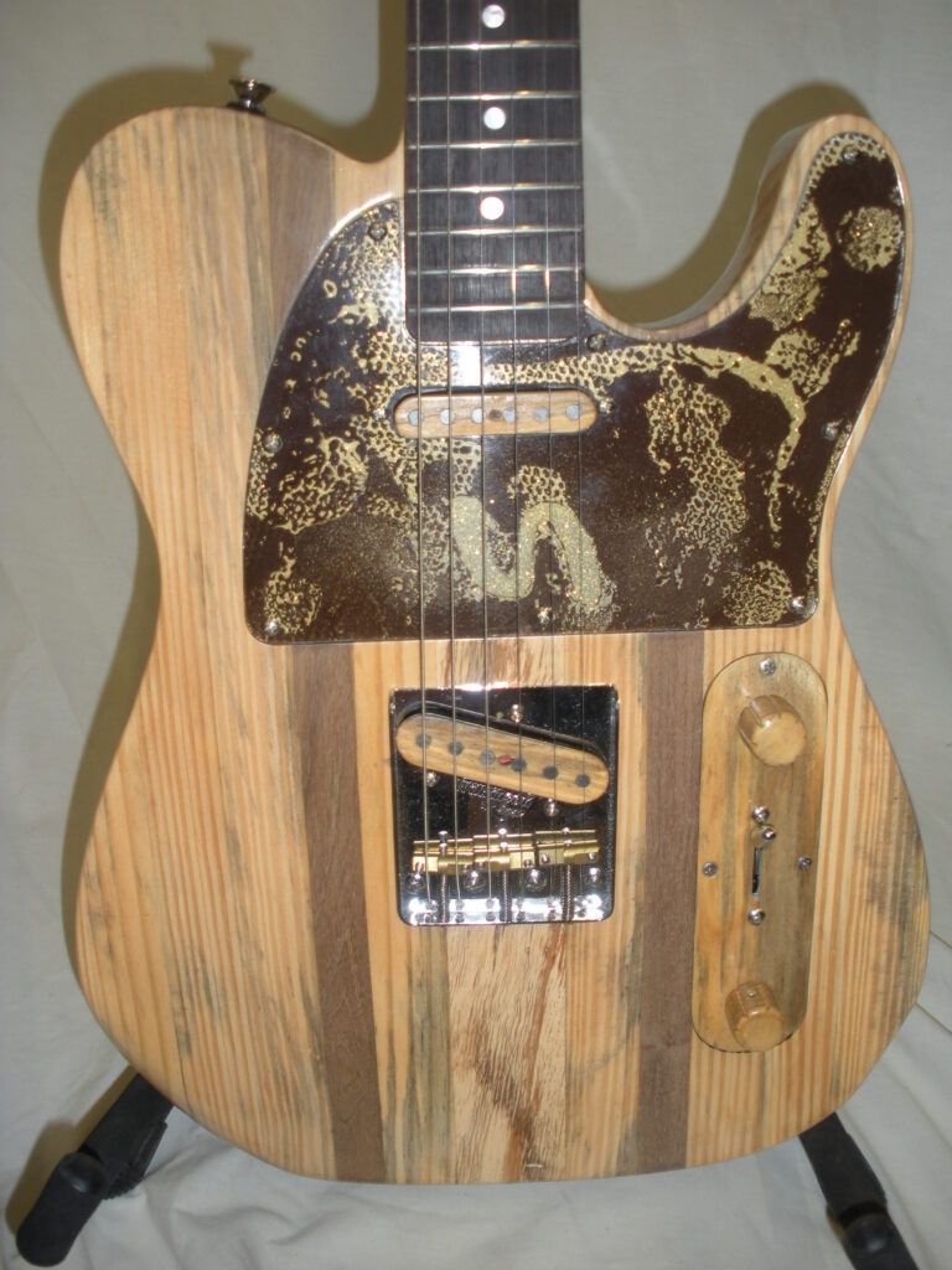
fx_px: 1320
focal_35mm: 36
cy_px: 635
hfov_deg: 39.7
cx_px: 476
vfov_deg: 51.4
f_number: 3.5
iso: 64
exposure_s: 1/30
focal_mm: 6.3
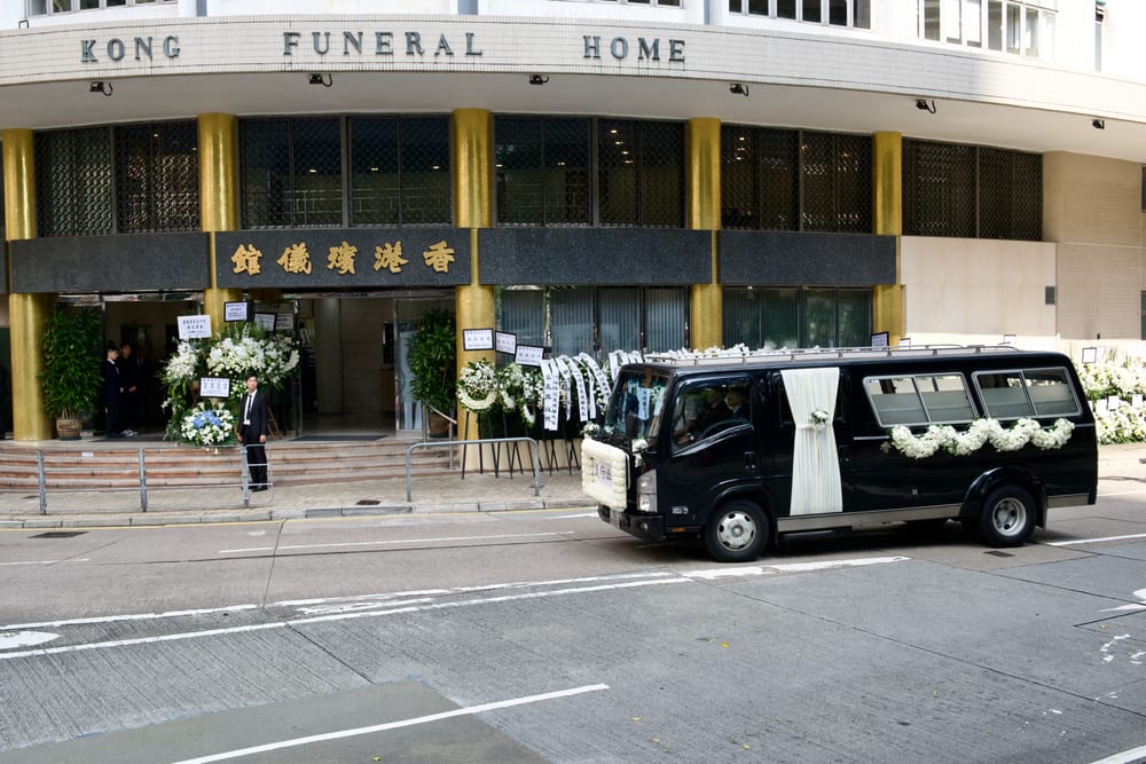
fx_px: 1210
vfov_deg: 35.1
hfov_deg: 50.7
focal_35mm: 38
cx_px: 573
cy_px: 382
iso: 1000
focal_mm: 38
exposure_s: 1/640
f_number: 9
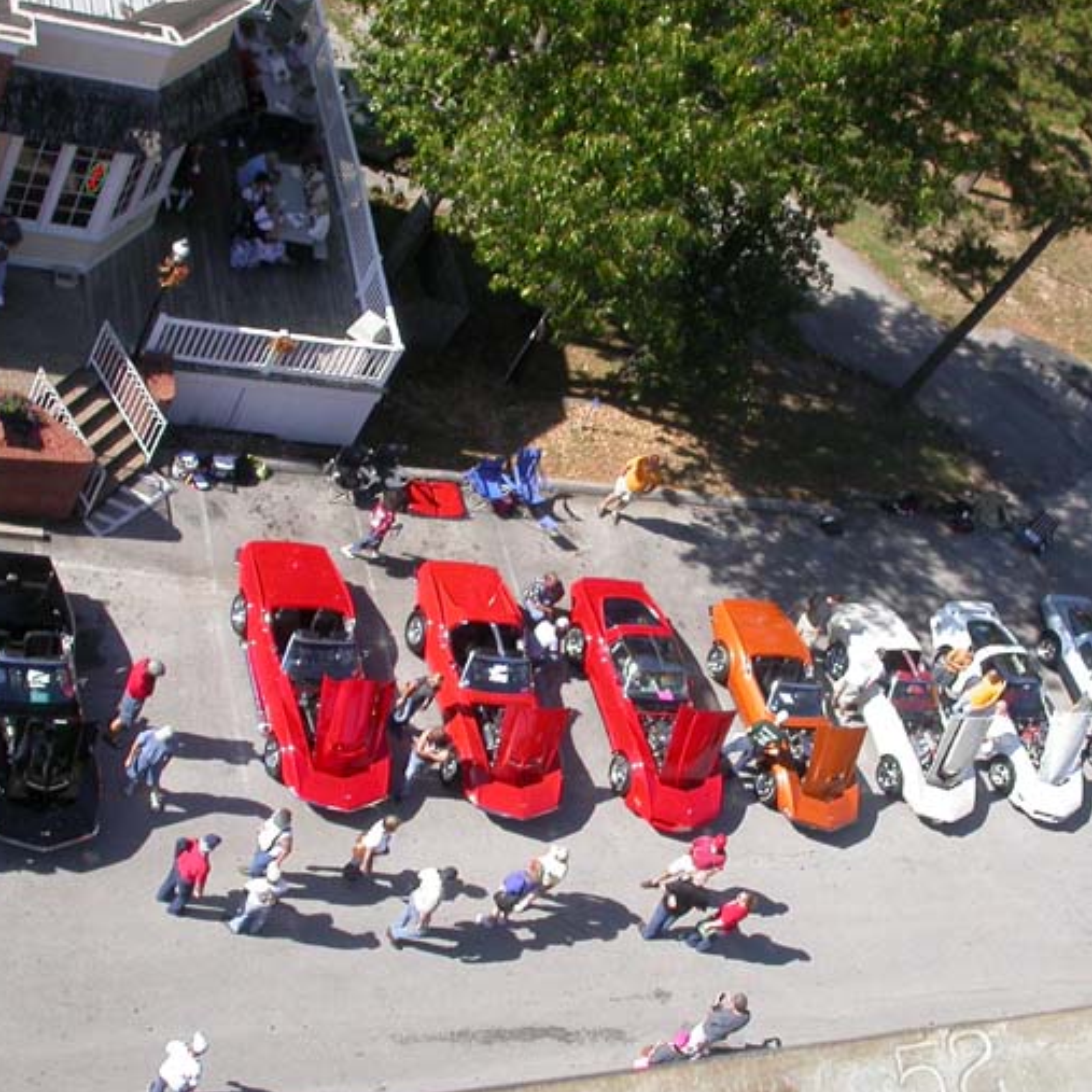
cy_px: 586
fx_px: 1892
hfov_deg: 32.1
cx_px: 627
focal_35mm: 53
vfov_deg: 32.2
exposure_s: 1/224
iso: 100
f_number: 6.7
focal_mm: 7.85
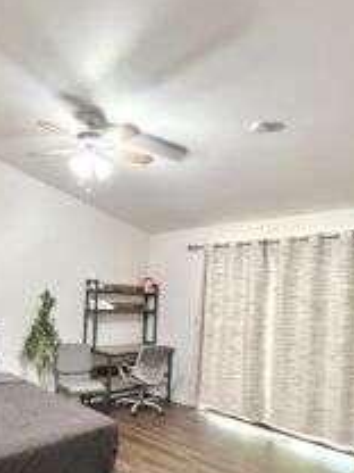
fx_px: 341
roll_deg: -3.0
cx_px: 113
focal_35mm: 25
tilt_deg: +0.1
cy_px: 293
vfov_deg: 68.4
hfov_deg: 53.6
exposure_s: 1/60
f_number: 1.8
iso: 320
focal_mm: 1.57
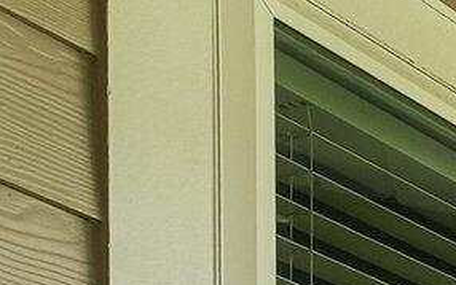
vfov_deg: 9.3
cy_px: 934
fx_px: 1268
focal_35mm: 102
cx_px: 1480
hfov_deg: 10.5
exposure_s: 1/25
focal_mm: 14
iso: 100
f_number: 9
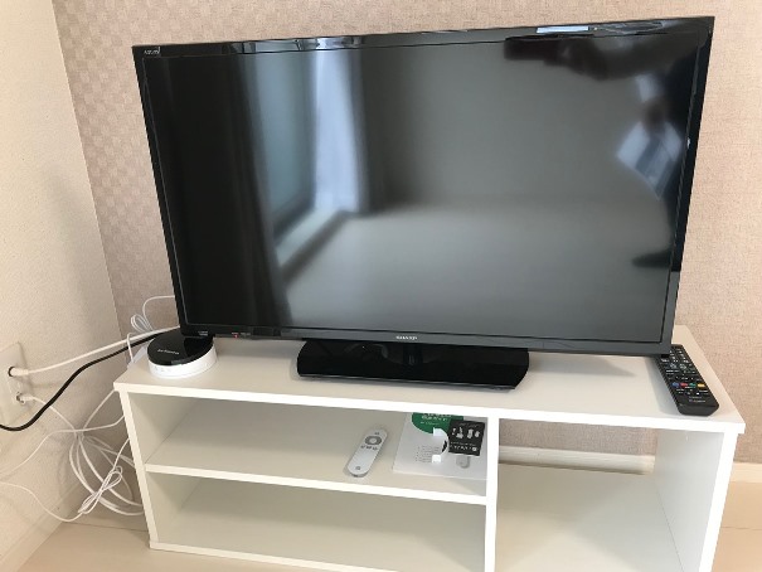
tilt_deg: -20.0
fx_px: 616
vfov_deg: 49.8
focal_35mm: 28
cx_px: 381
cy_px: 286
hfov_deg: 63.4
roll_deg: +3.2
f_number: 1.8
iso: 40
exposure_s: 1/30
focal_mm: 3.99
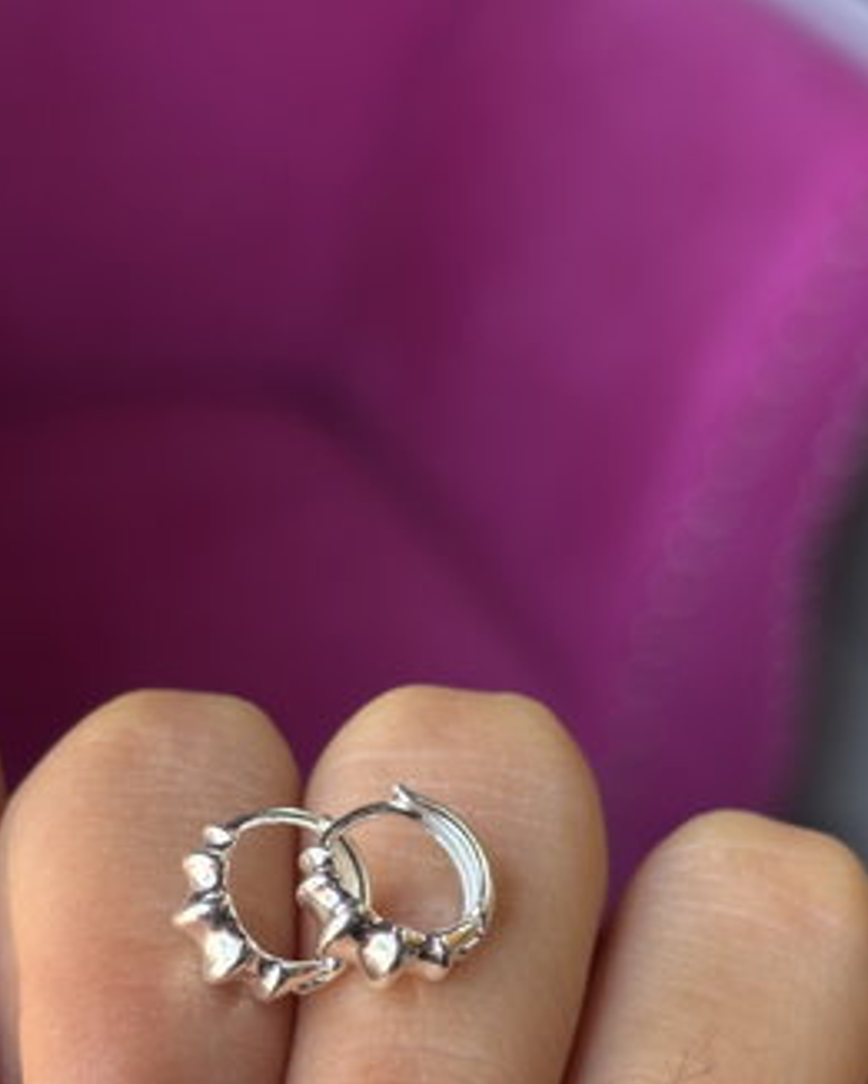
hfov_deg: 18.5
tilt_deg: -35.3
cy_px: 883
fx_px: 2664
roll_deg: -0.4
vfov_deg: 22.7
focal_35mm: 83
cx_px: 316
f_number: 1.6
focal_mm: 5.96
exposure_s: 1/60
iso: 50
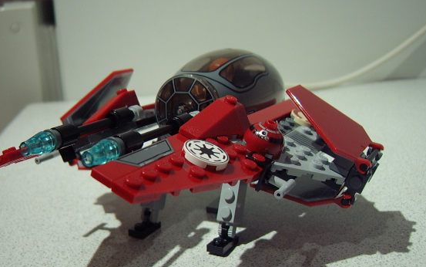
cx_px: 191
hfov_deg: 51.4
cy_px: 147
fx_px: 441
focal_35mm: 38
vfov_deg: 33.6
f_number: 2.7
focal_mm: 8.13
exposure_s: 1/11
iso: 100
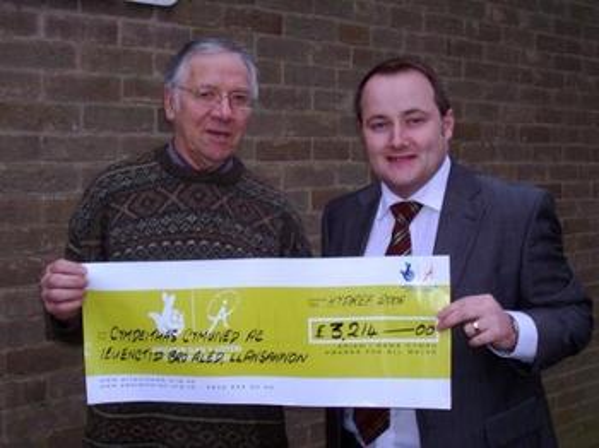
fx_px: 916
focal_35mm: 53
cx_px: 300
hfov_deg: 36.2
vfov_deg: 27.5
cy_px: 224
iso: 80
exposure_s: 1/73.3
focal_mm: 8.7
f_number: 3.2
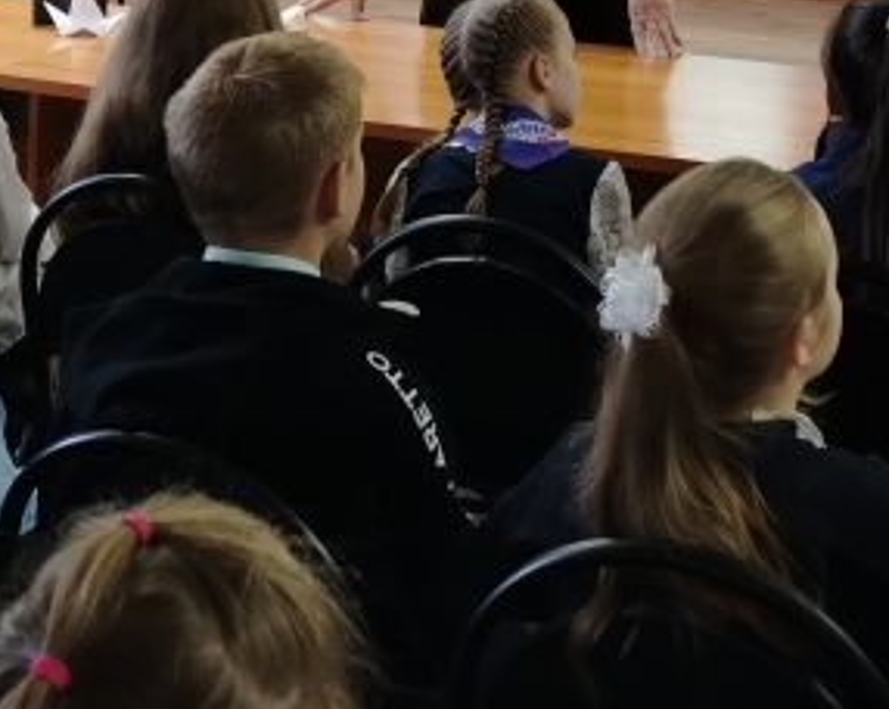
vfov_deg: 16.8
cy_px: -311
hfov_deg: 22.5
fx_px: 2207
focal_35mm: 84
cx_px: 718
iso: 506
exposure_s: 1/33.3
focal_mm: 5.25
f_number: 1.75
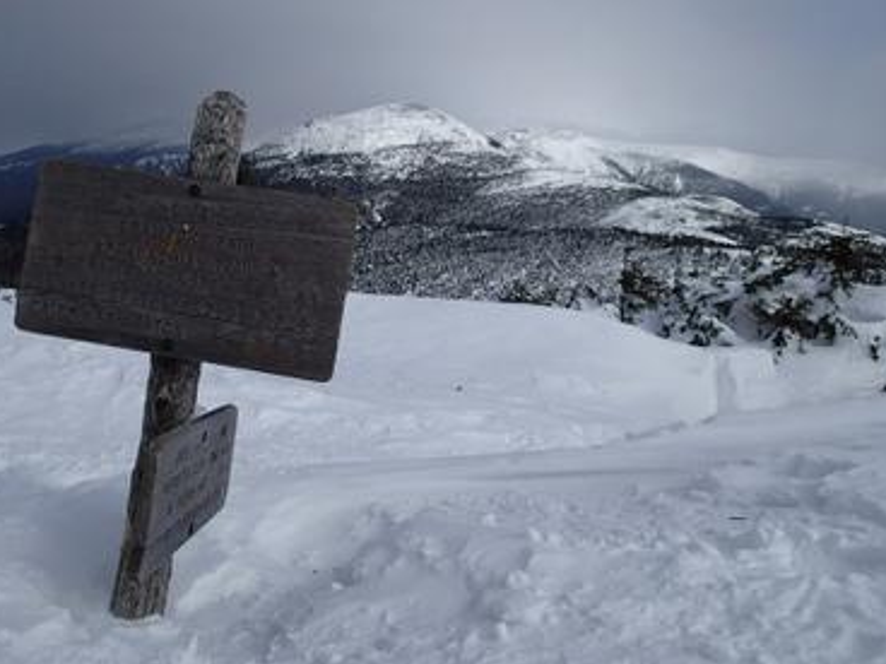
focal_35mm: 34
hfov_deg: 53.2
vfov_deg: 41.5
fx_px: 870
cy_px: 251
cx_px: 318
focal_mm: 4.5
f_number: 8
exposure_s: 1/800
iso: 100
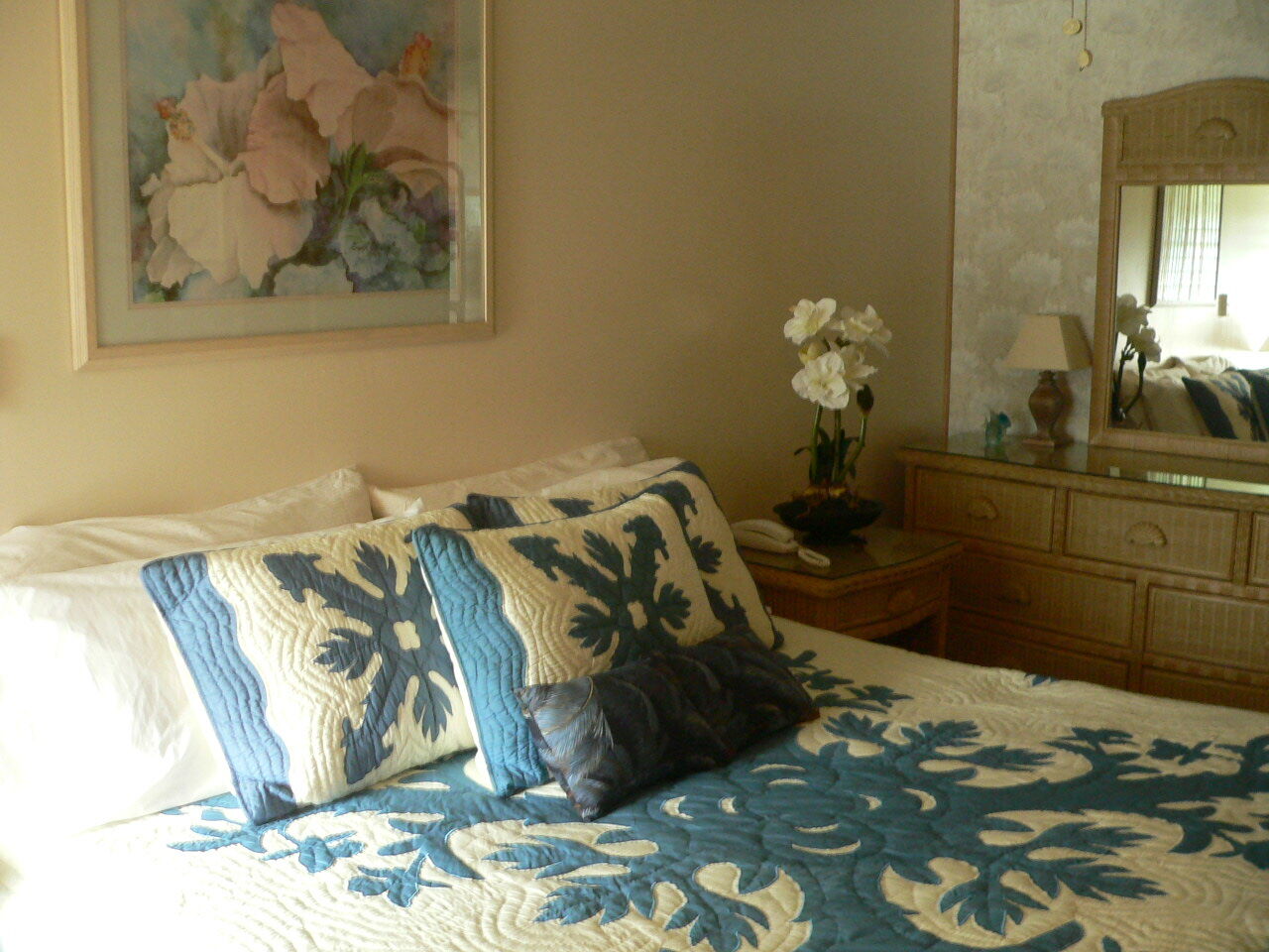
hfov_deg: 51.4
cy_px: 476
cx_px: 634
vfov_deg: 39.7
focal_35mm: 36
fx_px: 1320
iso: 200
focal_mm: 6
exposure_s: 1/4
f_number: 2.8
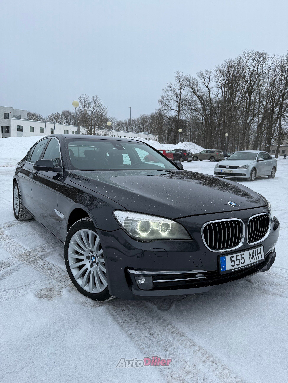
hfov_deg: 56.8
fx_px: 266
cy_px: 192
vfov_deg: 71.6
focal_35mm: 24
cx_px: 144
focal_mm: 6.76
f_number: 1.78
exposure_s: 1/1855
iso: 80
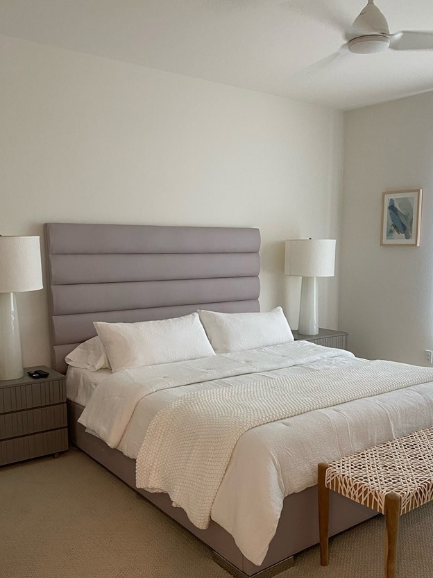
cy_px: 335
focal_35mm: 32
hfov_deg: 44.2
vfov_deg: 56.5
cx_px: 221
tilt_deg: -7.8
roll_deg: +0.0
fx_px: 534
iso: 200
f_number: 1.8
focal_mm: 4.25
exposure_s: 1/60
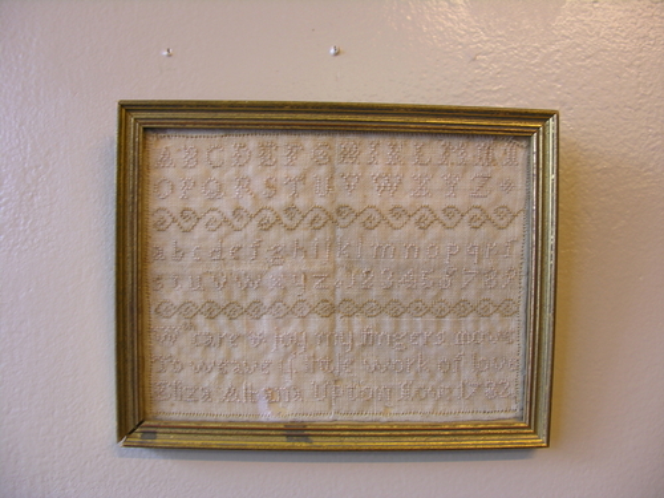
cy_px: 249
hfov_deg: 52.6
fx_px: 671
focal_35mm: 35
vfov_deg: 40.7
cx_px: 332
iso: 50
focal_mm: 8.9
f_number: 2.8
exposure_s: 1/9.1
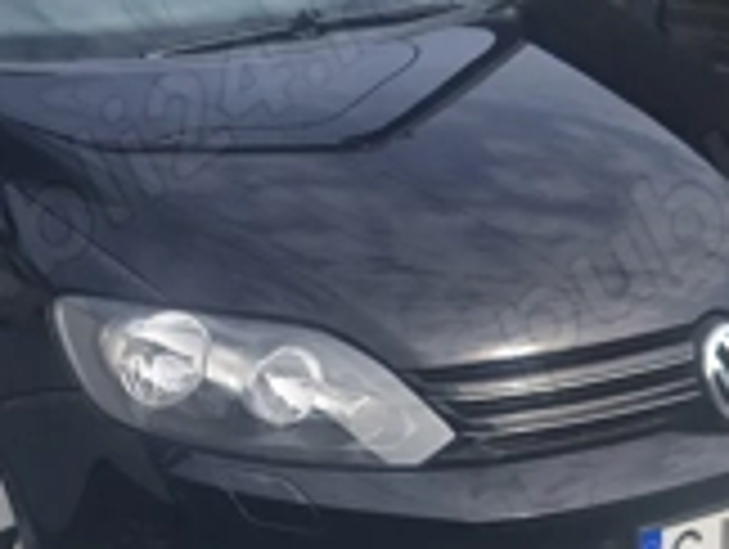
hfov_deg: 21.2
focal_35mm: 85
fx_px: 1793
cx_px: -166
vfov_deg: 17.4
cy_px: 202
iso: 50
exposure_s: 1/788
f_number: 1.8
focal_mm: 5.4
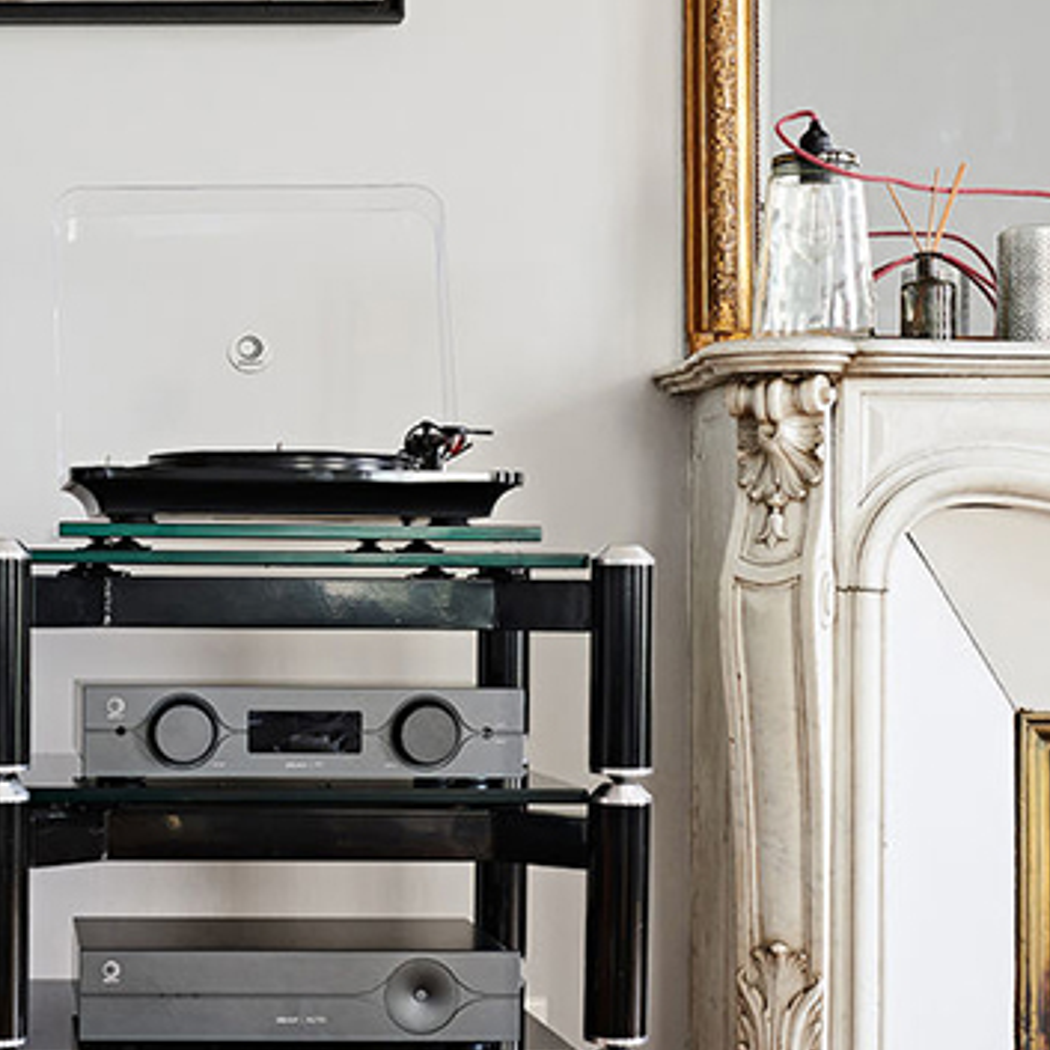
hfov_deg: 21.1
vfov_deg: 21.6
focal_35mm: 80
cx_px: 89
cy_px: 638
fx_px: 2745
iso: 400
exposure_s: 1/13
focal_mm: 35
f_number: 8
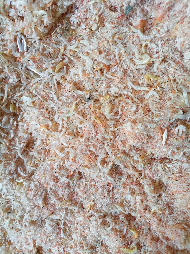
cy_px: 127
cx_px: 95
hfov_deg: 53.1
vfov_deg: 67.3
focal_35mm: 26
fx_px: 190
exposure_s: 1/120
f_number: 1.8
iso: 441
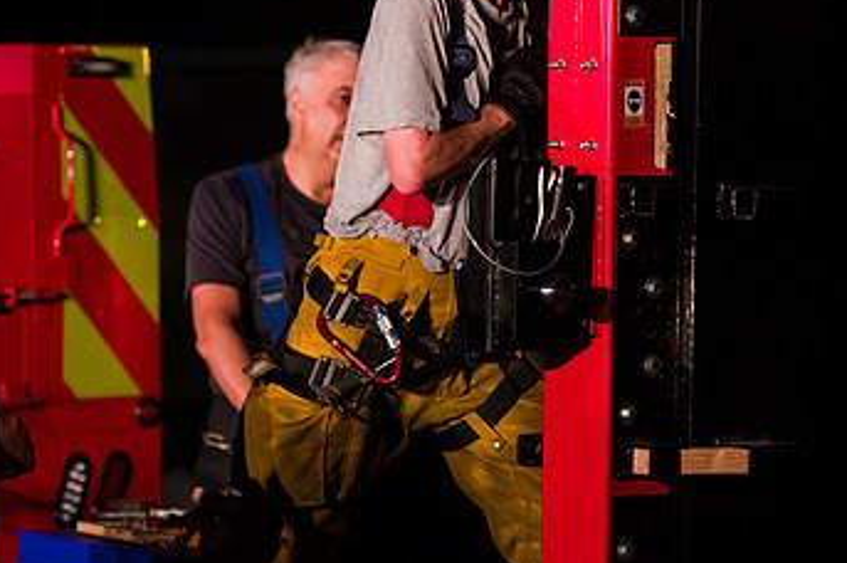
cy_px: 183
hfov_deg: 10.1
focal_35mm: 203
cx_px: 346
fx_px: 4771
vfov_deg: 6.8
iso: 3200
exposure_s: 1/125
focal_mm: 120
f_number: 3.2
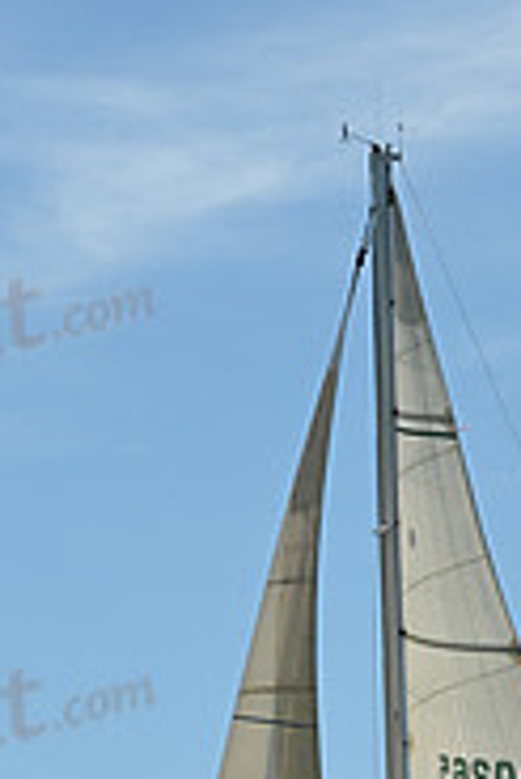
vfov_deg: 7.0
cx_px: 375
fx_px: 6283
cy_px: 914
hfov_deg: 4.7
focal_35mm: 290
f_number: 9
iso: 320
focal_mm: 92
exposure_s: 1/1000
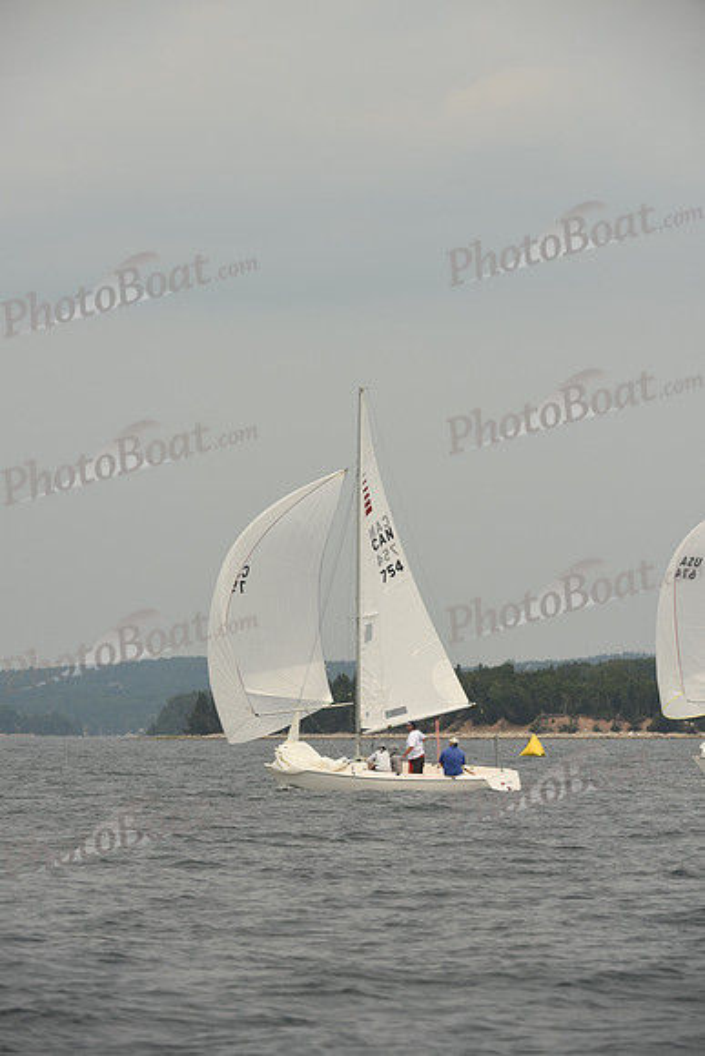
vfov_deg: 9.4
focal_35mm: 220
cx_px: 352
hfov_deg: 6.2
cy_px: 528
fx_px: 6458
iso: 250
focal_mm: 220
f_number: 7.1
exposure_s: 1/1000
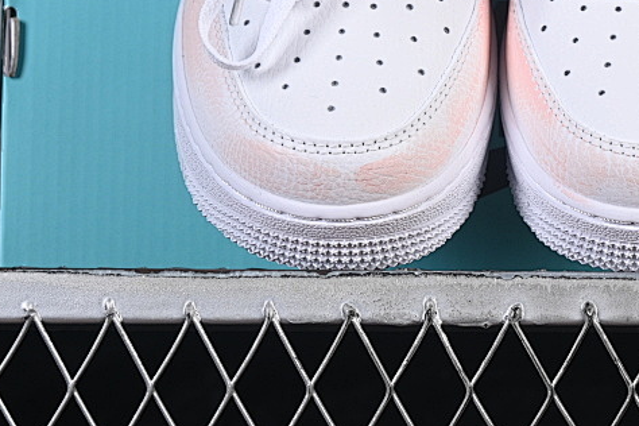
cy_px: -31
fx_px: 3035
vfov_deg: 8.0
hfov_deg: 12.0
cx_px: 492
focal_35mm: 171
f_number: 8
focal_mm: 50
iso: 160
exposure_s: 1/80
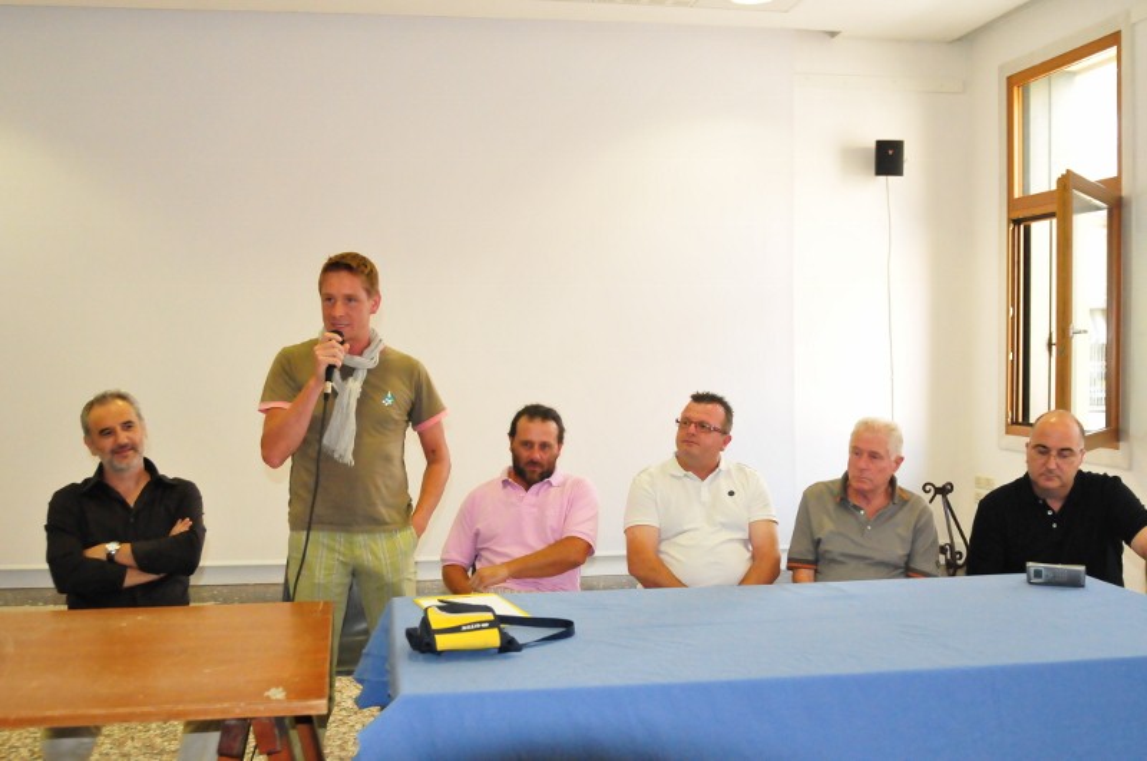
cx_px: 574
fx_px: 1145
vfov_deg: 36.8
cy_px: 380
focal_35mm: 36
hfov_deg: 53.2
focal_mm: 24
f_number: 4
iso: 3200
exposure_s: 1/250
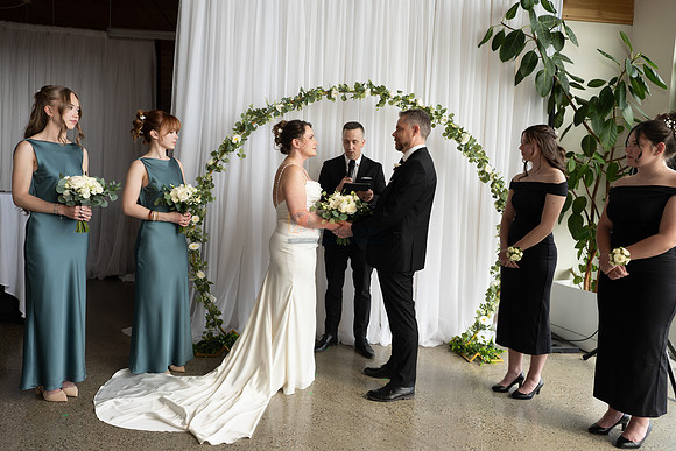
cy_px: 226
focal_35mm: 24
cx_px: 338
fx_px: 451
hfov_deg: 73.7
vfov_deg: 53.2
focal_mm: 24
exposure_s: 1/125
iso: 200
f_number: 3.5
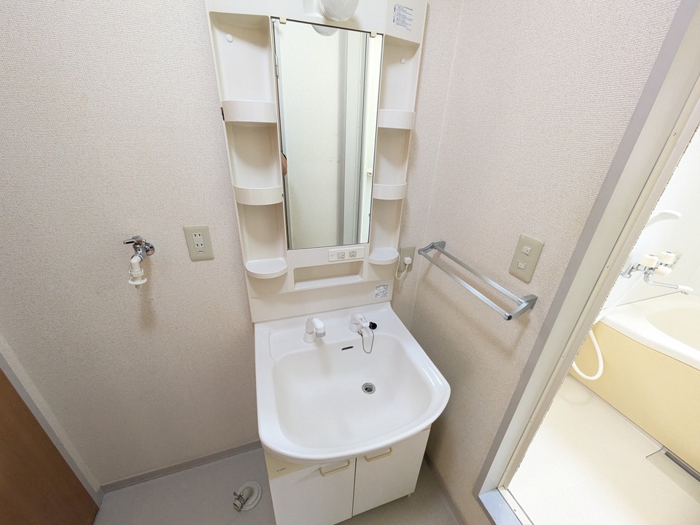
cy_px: 262
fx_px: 283
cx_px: 350
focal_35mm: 14
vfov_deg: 85.7
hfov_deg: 102.1
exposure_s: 1/60
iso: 673
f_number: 2.2
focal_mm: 1.83
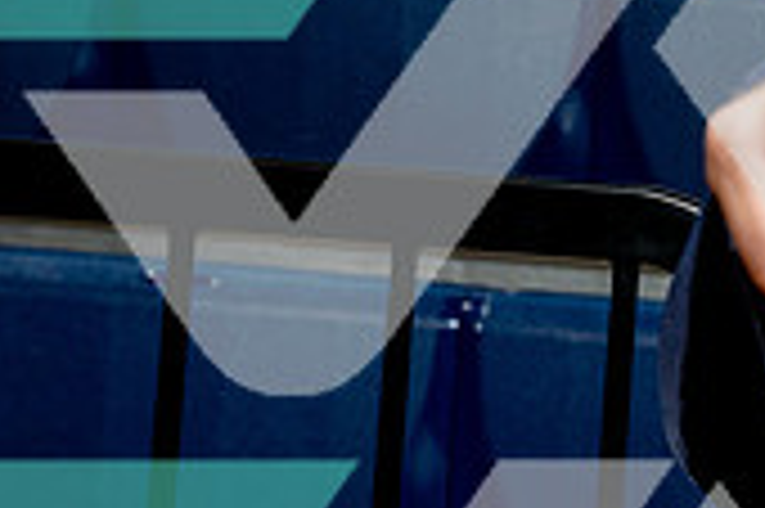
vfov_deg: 6.9
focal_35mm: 198
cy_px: 155
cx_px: 1048
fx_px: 4203
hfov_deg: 10.1
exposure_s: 1/250
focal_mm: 58
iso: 320
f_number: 8
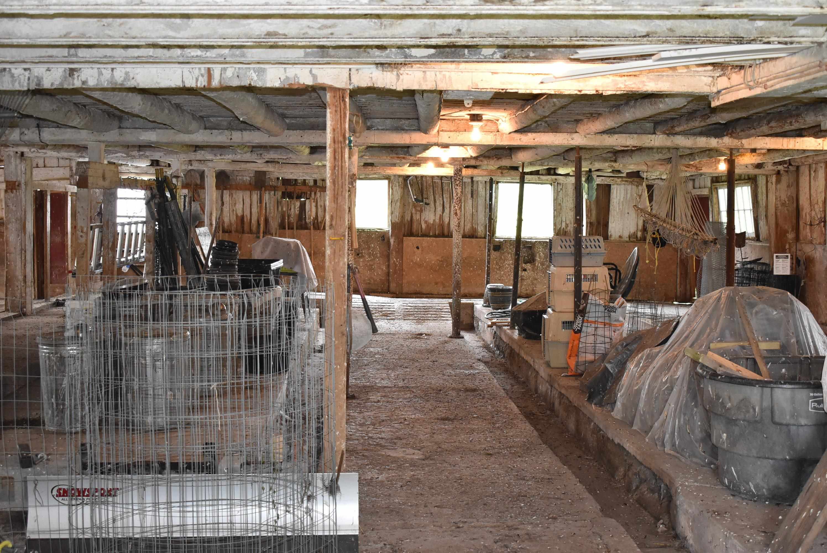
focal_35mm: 46
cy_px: 276
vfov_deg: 29.0
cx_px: 414
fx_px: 1069
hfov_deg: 42.3
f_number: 4.2
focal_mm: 31
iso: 1600
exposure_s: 1/100
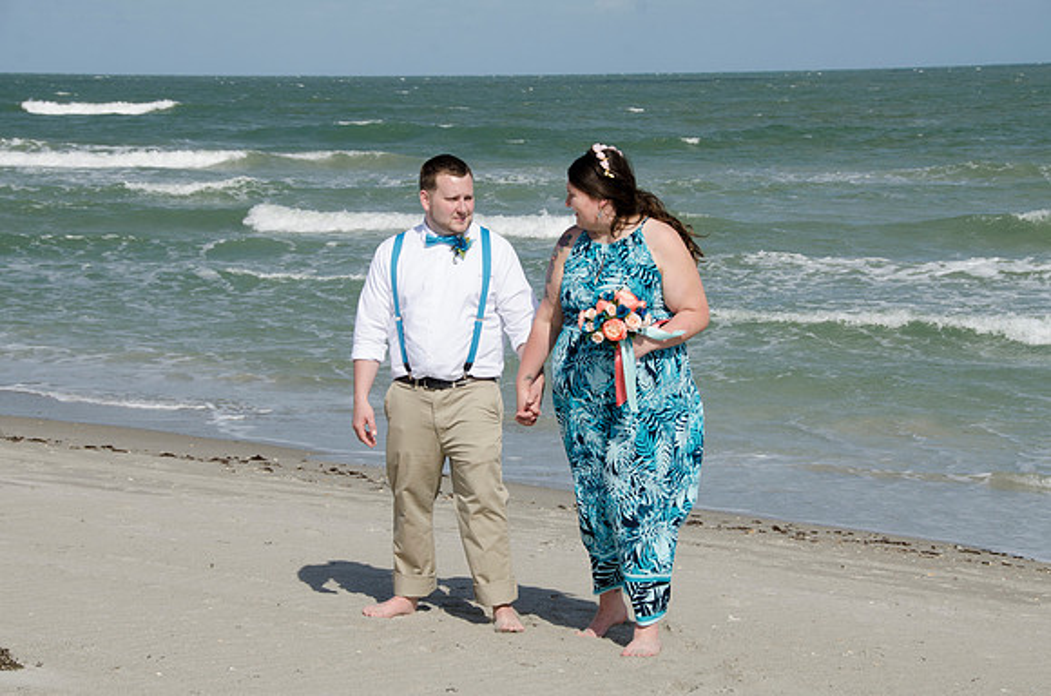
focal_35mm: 90
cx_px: 526
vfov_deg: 15.1
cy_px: 348
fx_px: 2622
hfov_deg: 22.7
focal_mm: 60
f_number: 11
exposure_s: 1/250
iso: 100
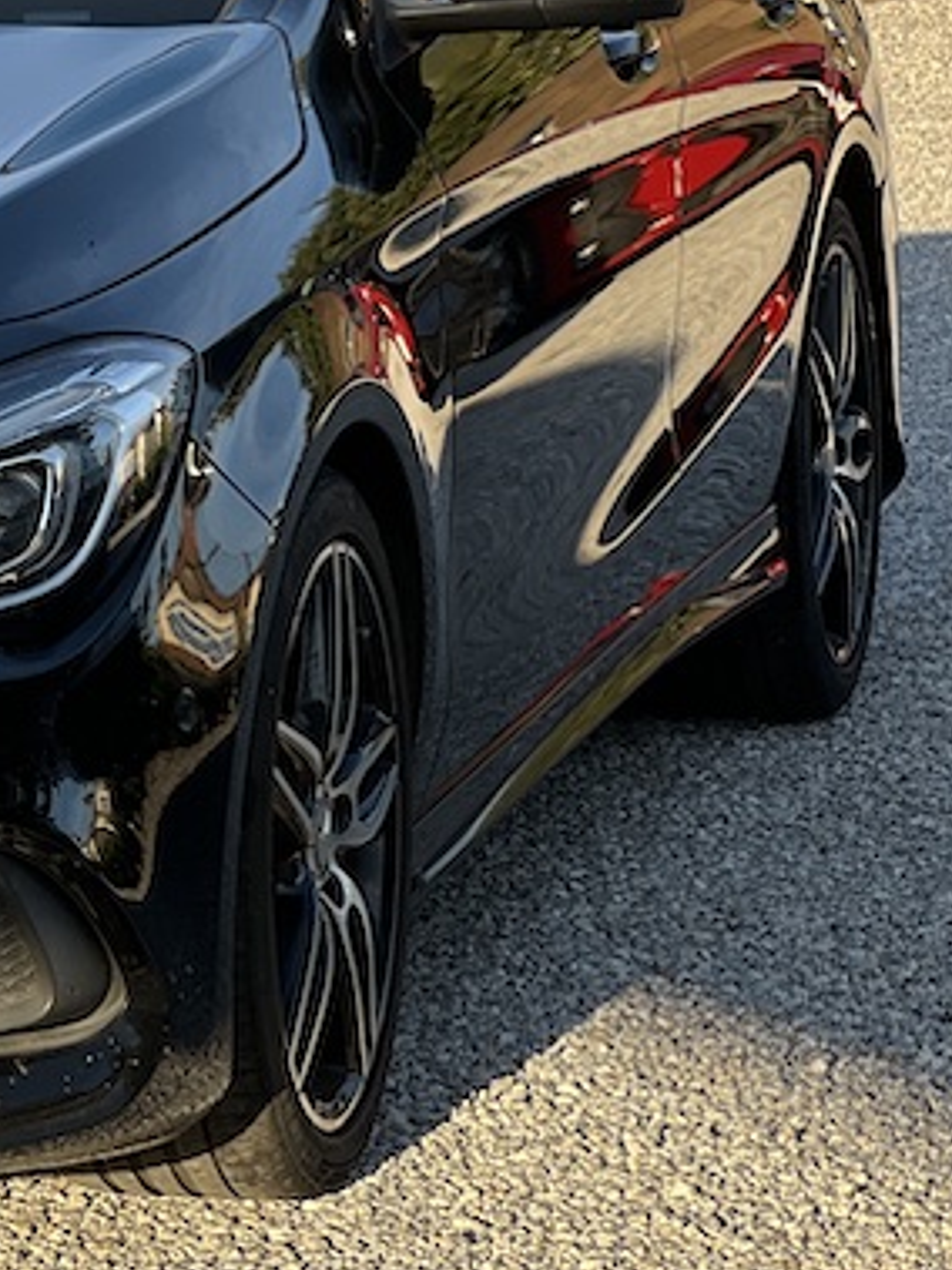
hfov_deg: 7.2
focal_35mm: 203
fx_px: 7448
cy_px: 402
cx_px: -372
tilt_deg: -2.8
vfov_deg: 9.7
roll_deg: -1.5
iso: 25
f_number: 2.8
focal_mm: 9
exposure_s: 1/121
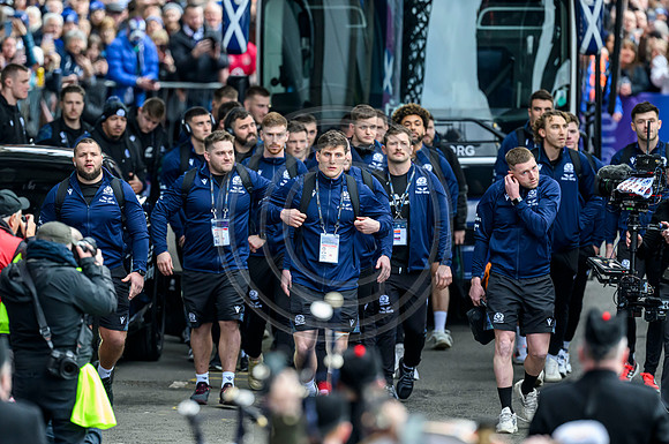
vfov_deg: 3.2
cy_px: 205
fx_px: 8033
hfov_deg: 4.8
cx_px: 311
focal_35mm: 433
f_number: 4
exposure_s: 1/800
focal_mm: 400
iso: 5000
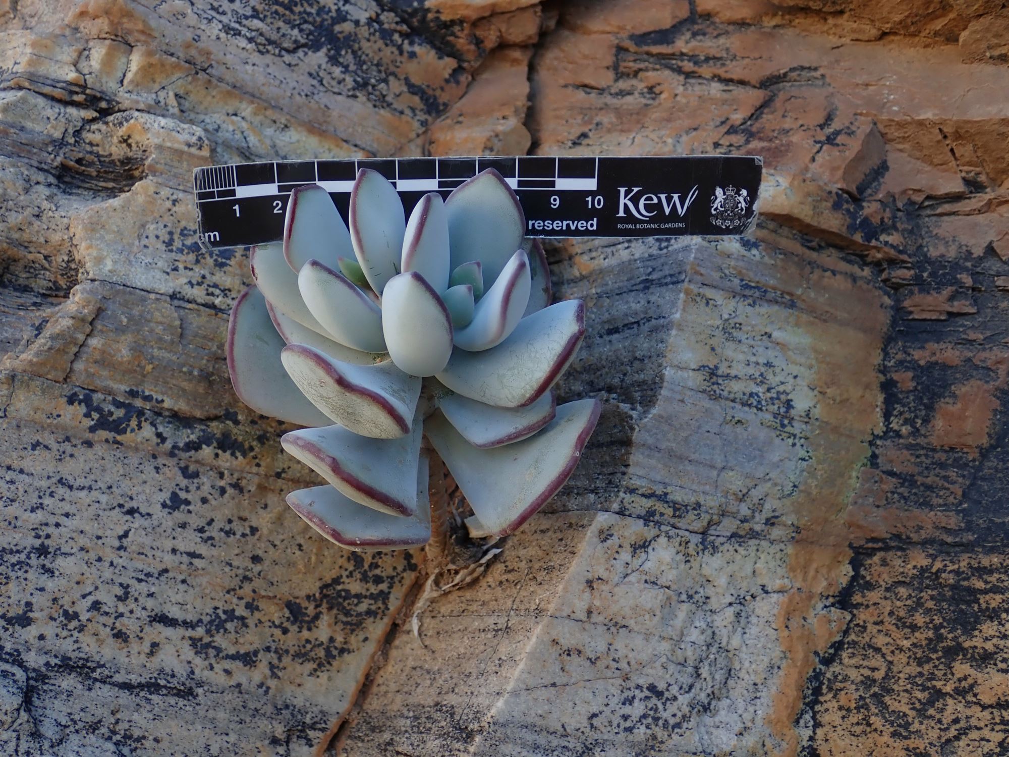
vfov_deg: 36.0
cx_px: 504
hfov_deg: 46.8
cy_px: 378
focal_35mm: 40
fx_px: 1166
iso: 100
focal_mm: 7.34
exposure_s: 1/160
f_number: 2.8
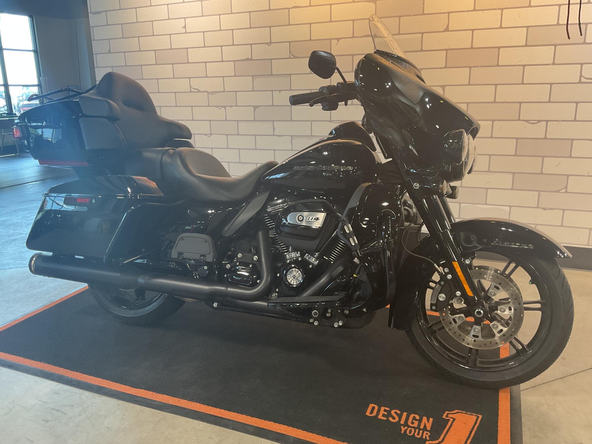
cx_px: 296
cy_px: 222
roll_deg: +2.4
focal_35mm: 29
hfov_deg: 61.7
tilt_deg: -16.2
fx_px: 496
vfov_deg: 48.2
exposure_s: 1/50
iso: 64
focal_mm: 3
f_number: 1.8
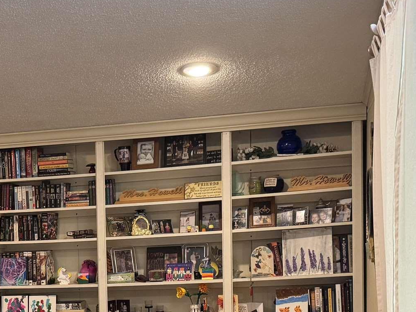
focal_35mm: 73
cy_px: 312
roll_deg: +0.5
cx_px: 31
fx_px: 877
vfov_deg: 19.6
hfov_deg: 25.7
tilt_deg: -3.3
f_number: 1.78
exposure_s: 1/60
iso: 320
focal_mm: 6.76
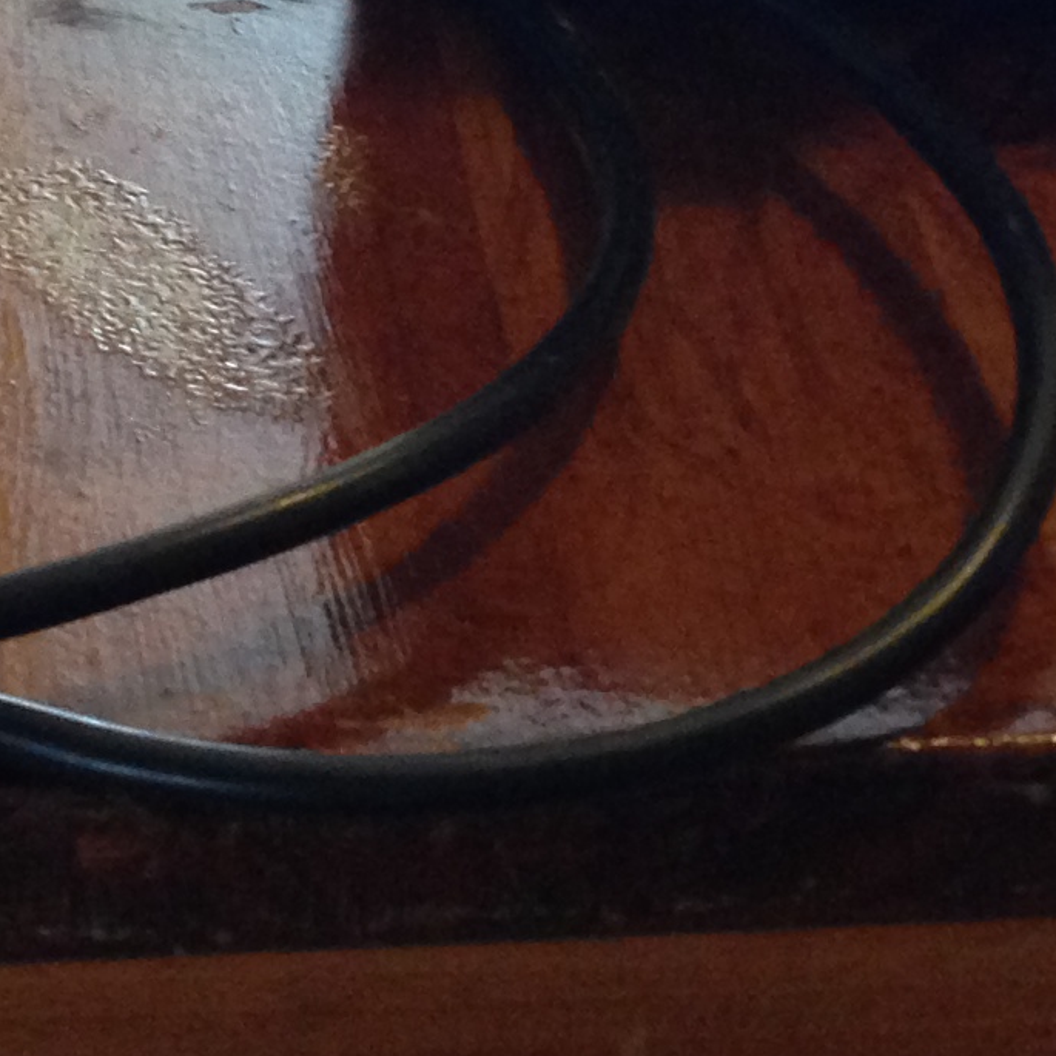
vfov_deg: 12.4
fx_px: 4797
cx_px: 294
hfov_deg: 12.5
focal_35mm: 139
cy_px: -102
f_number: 2.4
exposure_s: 1/20
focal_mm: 4.13
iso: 250
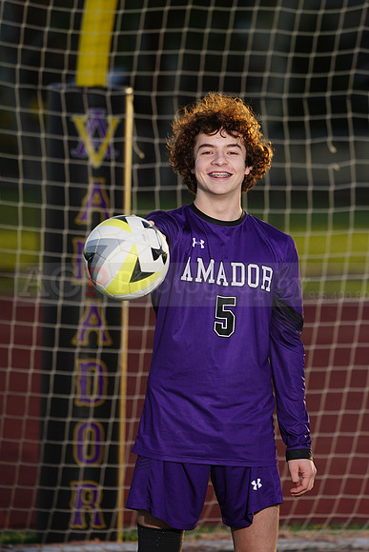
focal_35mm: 324
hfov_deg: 4.2
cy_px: 276
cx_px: 184
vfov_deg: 6.4
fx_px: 4978
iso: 100
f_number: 7.1
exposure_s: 1/200
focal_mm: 324
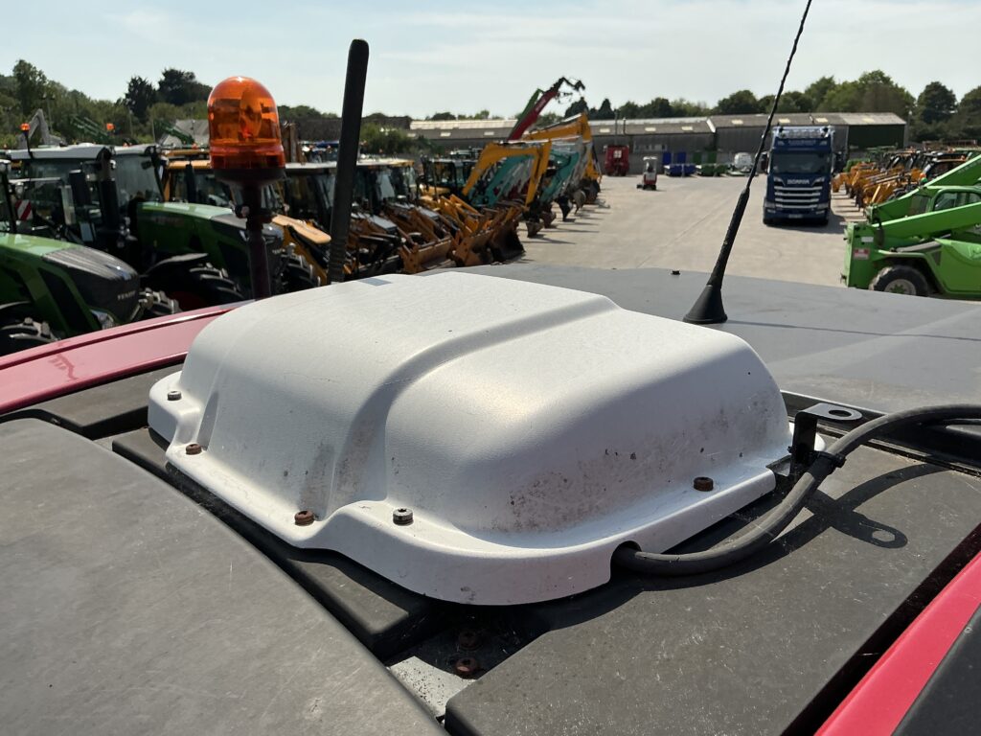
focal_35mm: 28
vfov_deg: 49.7
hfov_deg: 63.4
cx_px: 490
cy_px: 368
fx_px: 794
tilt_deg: -14.7
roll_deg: -0.3
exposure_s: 1/3322
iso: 25
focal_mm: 3
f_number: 1.8
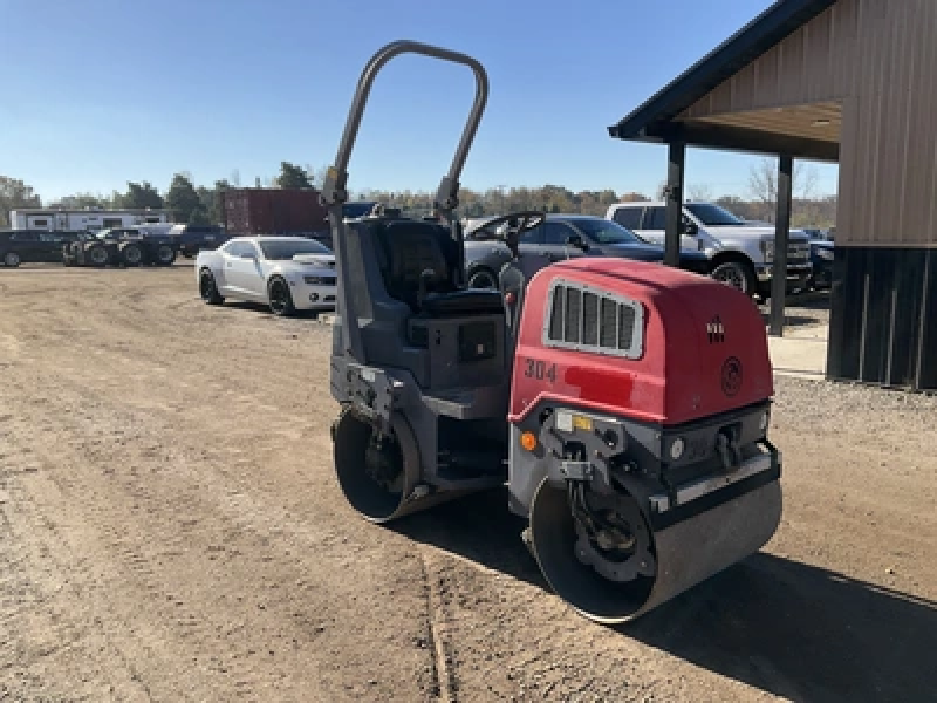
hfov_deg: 61.7
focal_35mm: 29
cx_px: 468
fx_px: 785
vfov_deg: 48.2
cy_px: 352
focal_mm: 3
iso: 25
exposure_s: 1/1490
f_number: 1.8
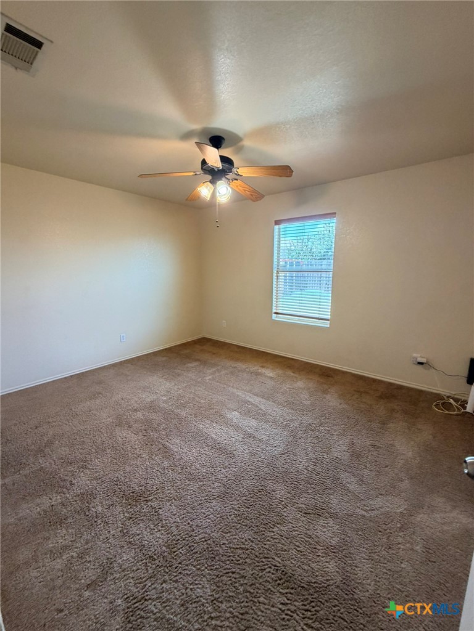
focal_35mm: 14
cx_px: 237
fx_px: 256
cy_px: 316
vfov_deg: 102.1
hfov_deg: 85.7
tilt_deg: -10.5
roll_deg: +0.7
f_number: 2.2
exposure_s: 1/60
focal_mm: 2.22
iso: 200
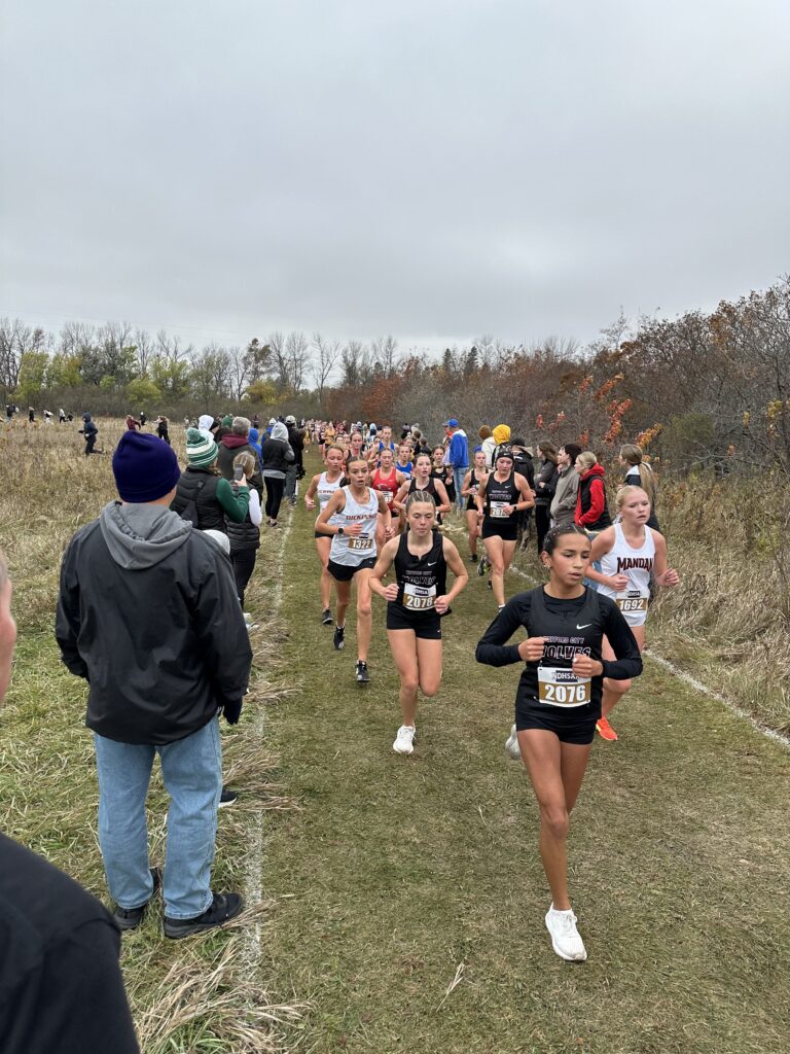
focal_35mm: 24
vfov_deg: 71.6
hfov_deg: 56.8
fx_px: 730
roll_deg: -2.4
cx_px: 395
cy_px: 527
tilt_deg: -5.4
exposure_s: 1/1473
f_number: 1.78
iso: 80
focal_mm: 6.86
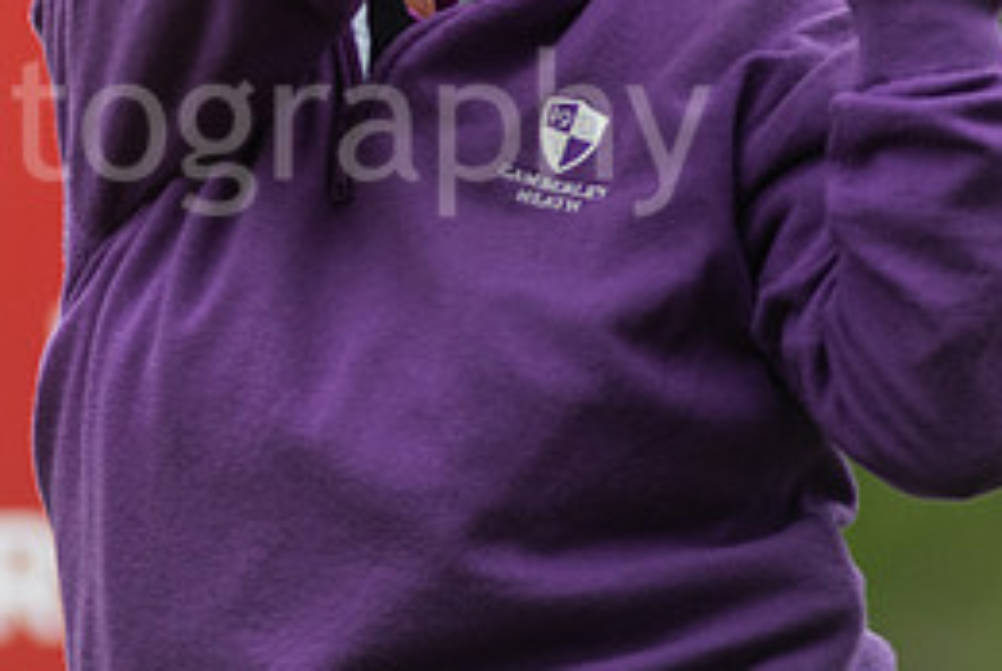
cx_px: 220
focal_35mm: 1003
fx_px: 27948
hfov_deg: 2.1
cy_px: -64
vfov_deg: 1.4
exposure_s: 1/1600
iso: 1000
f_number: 4
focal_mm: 300
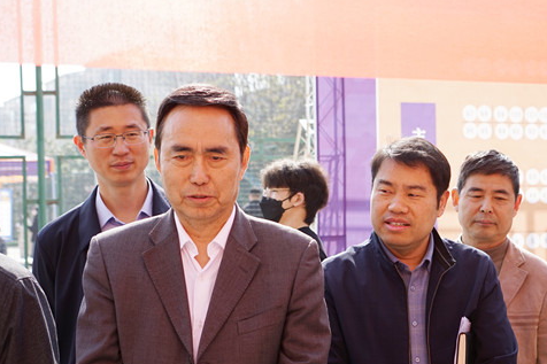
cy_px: 228
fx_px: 1124
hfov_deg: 27.2
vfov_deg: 18.4
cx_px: 364
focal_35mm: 74
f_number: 5
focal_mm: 44
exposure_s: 1/500
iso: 250
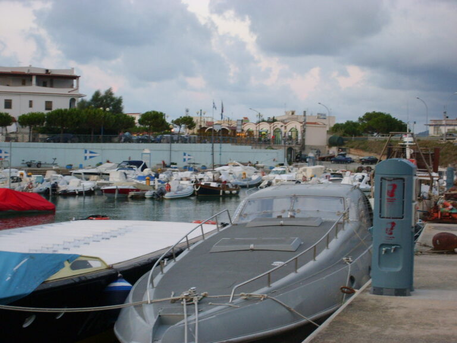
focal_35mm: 72
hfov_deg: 27.0
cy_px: 172
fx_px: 951
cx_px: 228
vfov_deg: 20.4
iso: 139
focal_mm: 12
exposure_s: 1/45
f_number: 3.9
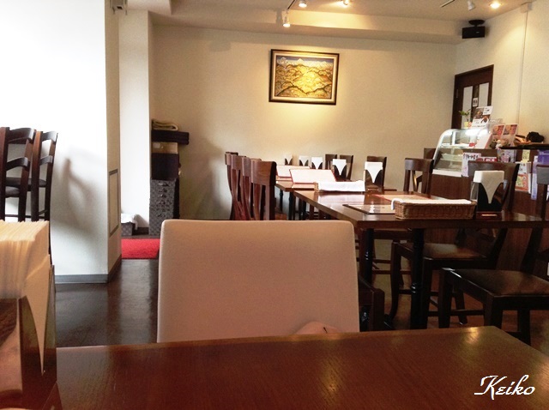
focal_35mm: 33
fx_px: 523
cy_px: 205
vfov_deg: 42.8
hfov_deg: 55.4
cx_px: 274
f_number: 2.4
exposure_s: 1/24
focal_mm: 3.3
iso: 80
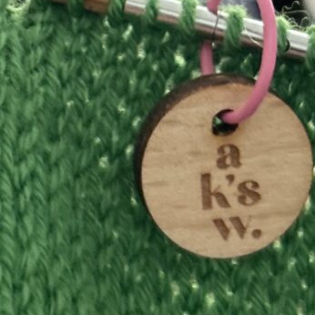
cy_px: -111
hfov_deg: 12.8
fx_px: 1400
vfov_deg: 12.4
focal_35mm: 136
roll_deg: +3.3
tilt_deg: -17.2
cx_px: 117
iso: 500
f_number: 1.5
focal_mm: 5.7
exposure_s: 1/40
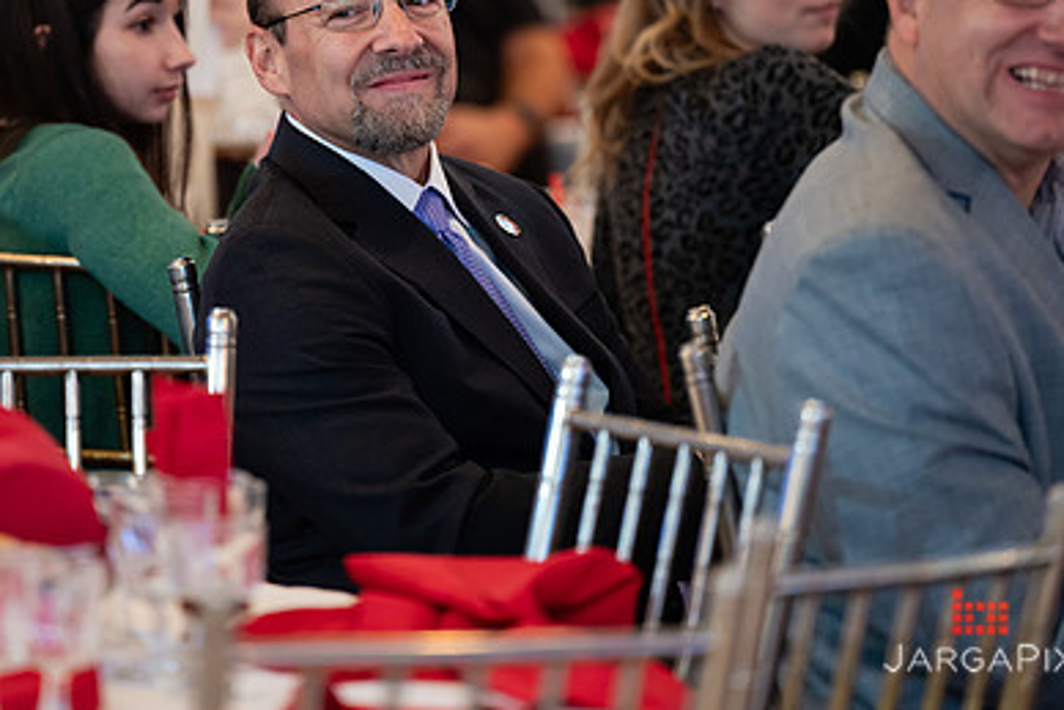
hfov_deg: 6.8
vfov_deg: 4.5
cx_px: 351
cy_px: 203
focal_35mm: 303
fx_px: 8958
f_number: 3.2
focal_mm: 200
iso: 1250
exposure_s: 1/125
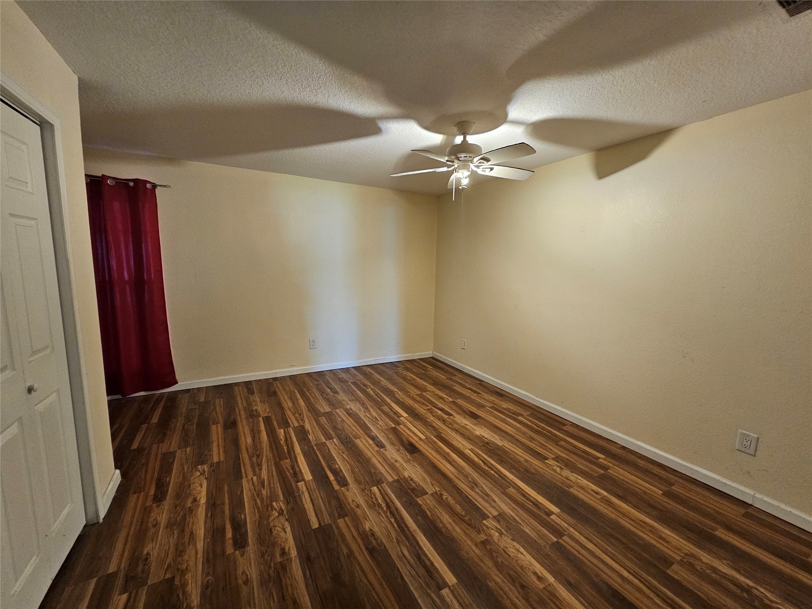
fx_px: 305
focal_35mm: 13
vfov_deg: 89.9
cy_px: 304
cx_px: 406
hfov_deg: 106.2
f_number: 2.2
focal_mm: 2.2
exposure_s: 1/30
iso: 400
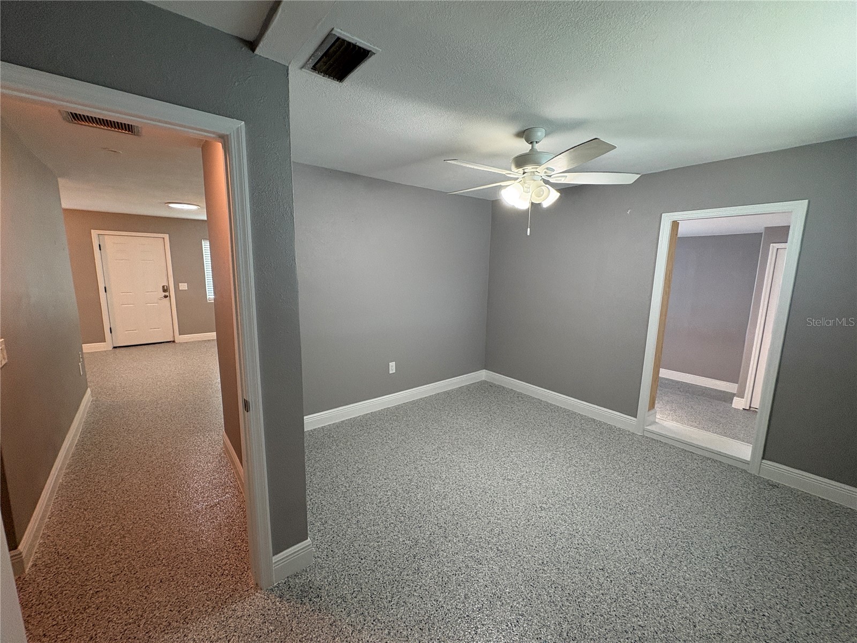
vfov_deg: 85.7
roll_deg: +0.0
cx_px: 428
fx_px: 347
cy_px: 322
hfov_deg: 102.1
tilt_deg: -7.6
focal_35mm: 14
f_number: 2.2
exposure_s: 1/60
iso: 160
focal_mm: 2.22
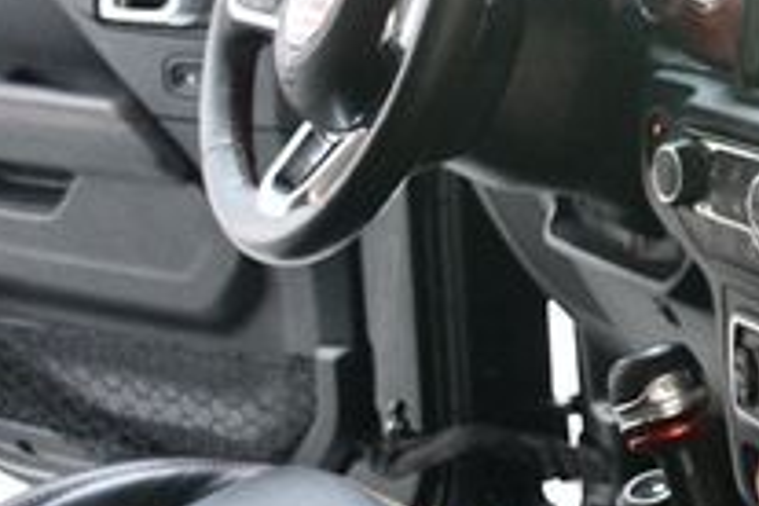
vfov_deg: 13.0
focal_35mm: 105
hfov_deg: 18.0
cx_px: 1034
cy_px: 165
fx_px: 2214
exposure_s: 1/60
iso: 4500
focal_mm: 23
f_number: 3.8
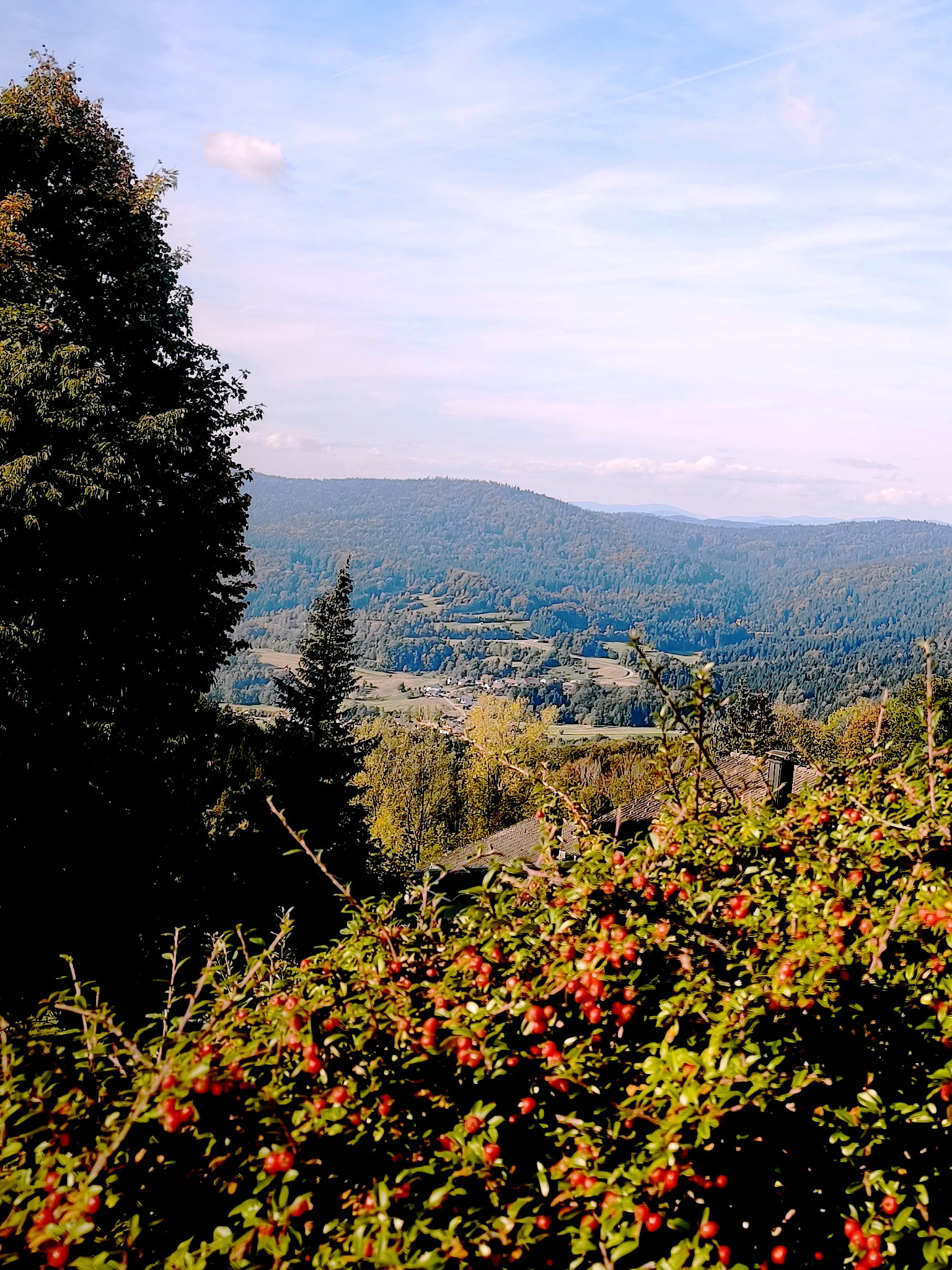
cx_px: 831
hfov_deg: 30.3
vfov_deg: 39.5
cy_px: 236
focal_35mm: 46
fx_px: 1687
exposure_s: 1/1339
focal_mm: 6.45
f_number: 1.62
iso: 50
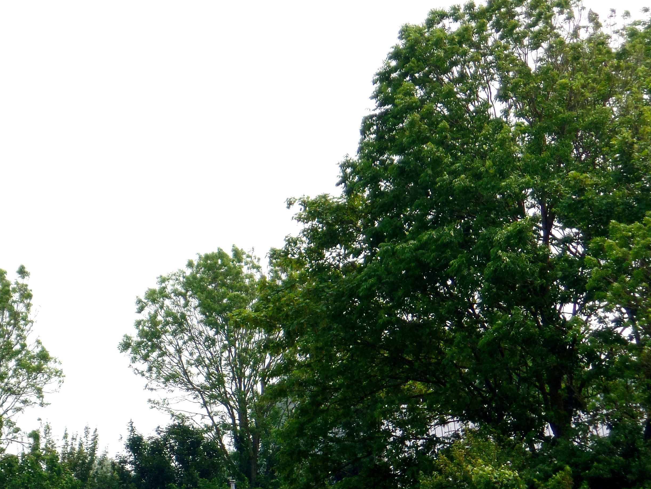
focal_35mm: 411
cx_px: 106
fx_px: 7730
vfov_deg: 3.6
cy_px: 357
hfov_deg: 4.8
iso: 80
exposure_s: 1/500
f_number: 4.8
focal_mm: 38.6
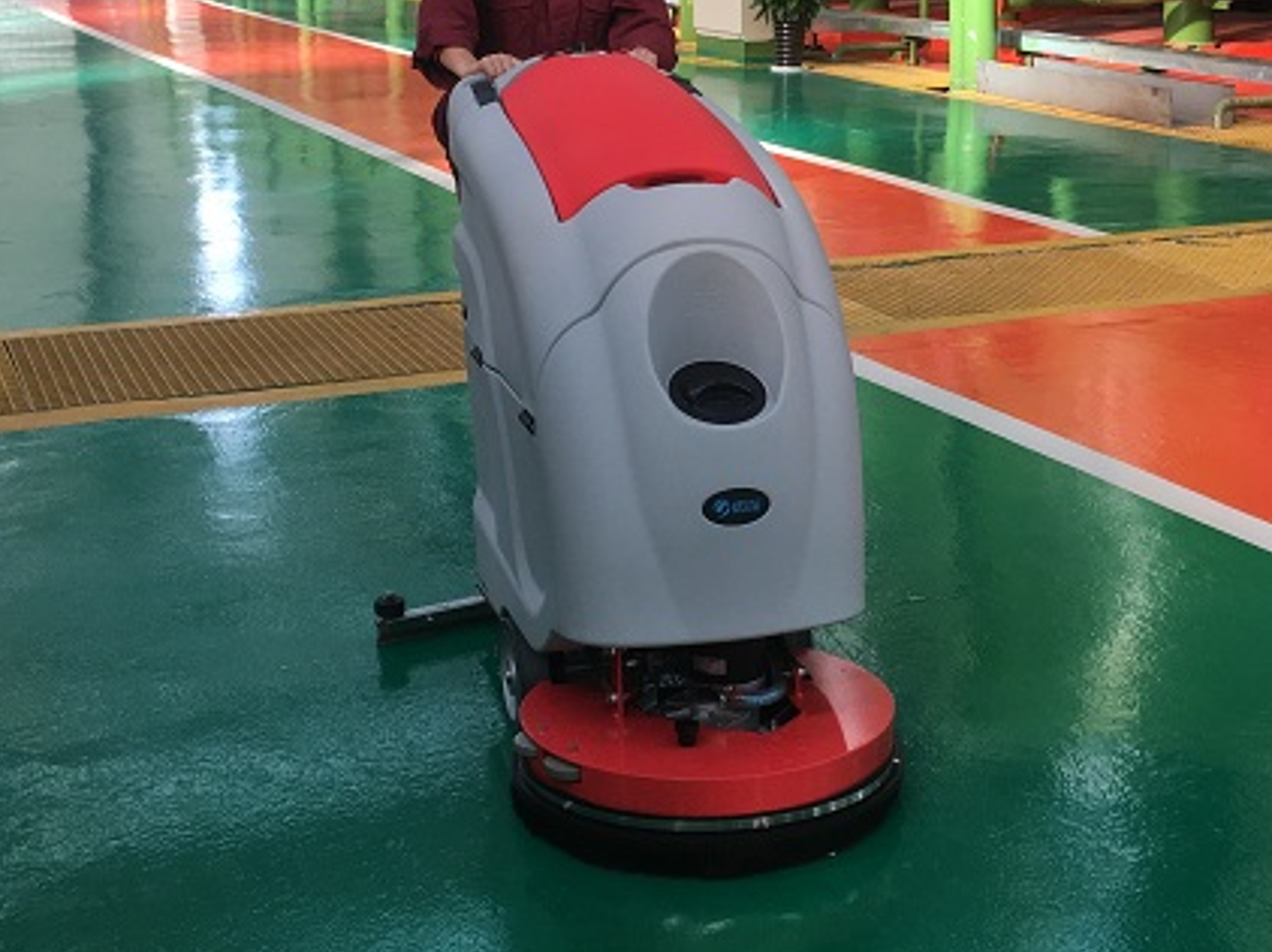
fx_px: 2020
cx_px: 705
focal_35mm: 55
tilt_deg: -12.4
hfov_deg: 34.9
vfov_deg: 26.4
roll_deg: +1.2
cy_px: 304
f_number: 2.2
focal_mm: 4.15
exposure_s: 1/100
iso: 40
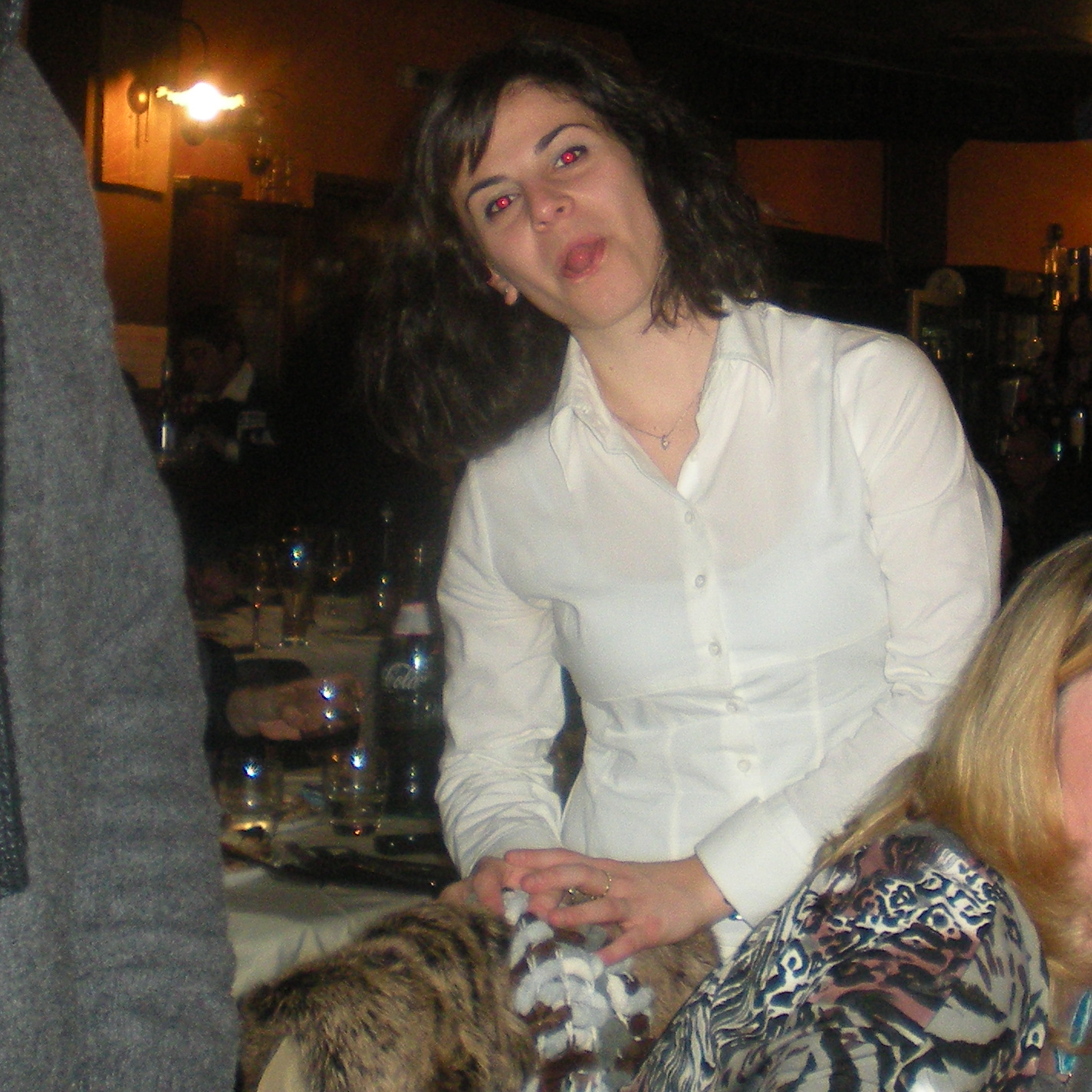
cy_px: 196
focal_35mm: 77
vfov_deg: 22.1
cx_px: 810
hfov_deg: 22.3
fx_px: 2748
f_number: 3.1
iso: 192
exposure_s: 1/60
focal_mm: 6.3
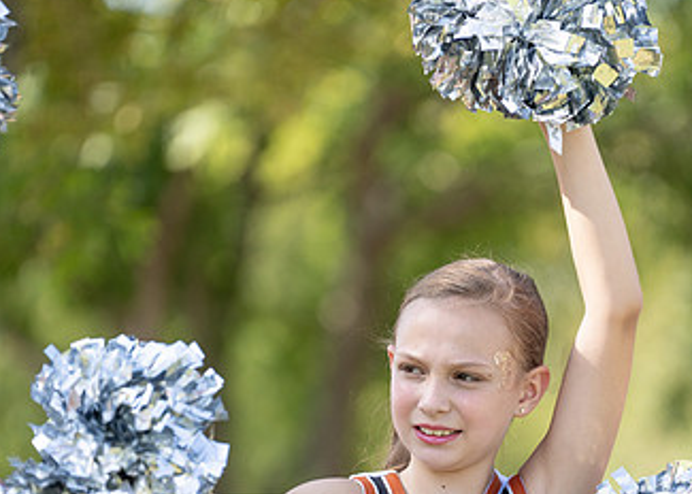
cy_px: 426
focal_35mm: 379
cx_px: 439
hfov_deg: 5.3
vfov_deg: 3.8
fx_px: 7447
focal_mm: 200
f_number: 2.8
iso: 160
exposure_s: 1/1000
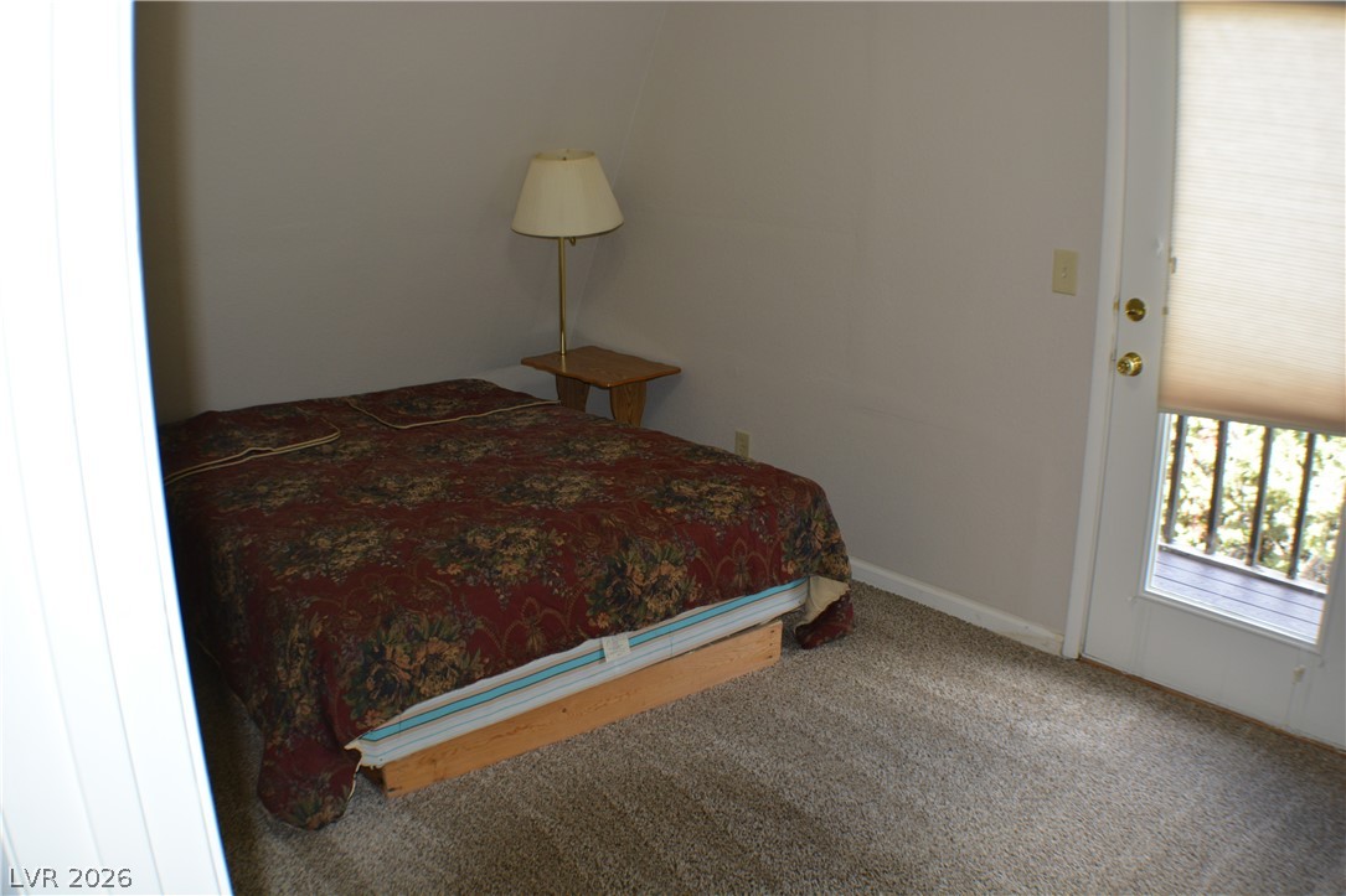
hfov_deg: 43.6
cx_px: 673
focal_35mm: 45
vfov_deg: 29.9
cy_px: 448
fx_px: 1682
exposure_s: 1/100
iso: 400
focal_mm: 30
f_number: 4.5
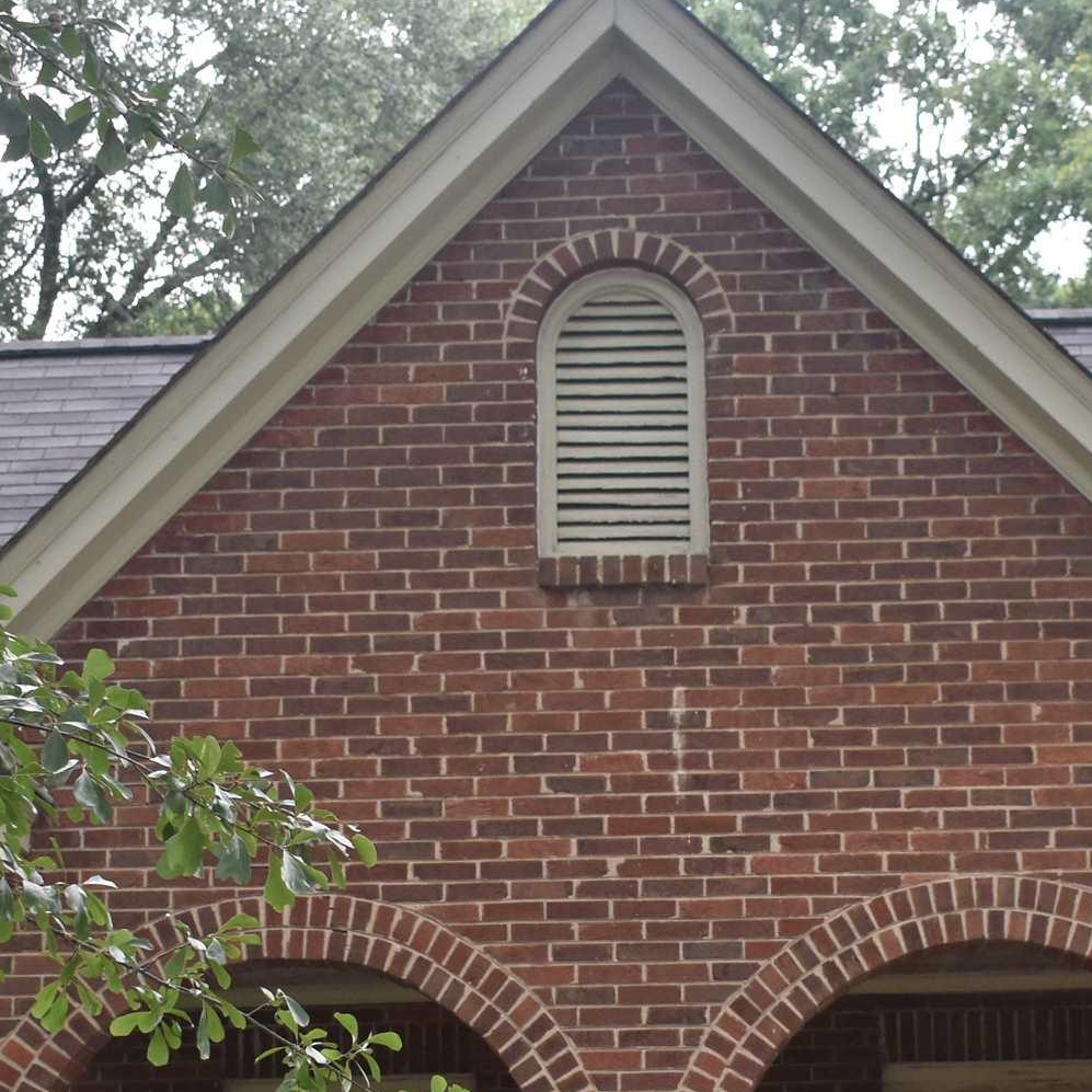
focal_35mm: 90
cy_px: 1062
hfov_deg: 19.2
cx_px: 727
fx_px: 3223
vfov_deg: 18.8
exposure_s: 1/250
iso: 720
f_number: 3.8
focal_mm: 23
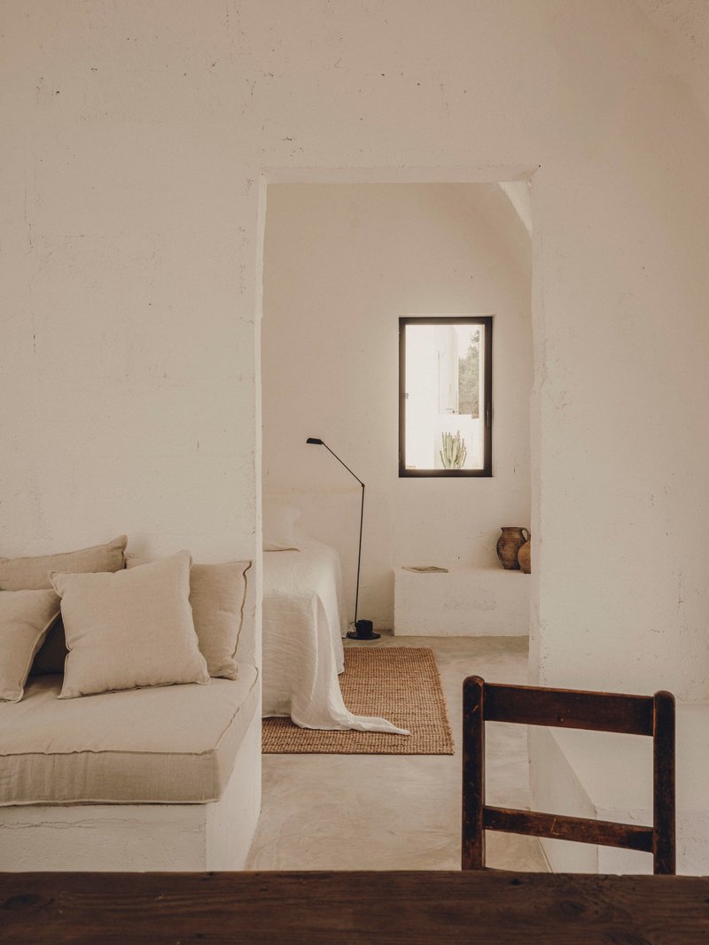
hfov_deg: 39.6
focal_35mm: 36
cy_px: 472
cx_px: 354
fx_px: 983
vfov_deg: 51.4
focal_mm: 45.7
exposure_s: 1/10
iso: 200
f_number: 16
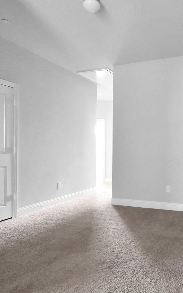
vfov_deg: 70.4
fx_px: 207
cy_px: 149
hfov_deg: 45.8
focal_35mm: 26
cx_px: 139
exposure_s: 1/60
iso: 2500
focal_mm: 10
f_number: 4.5
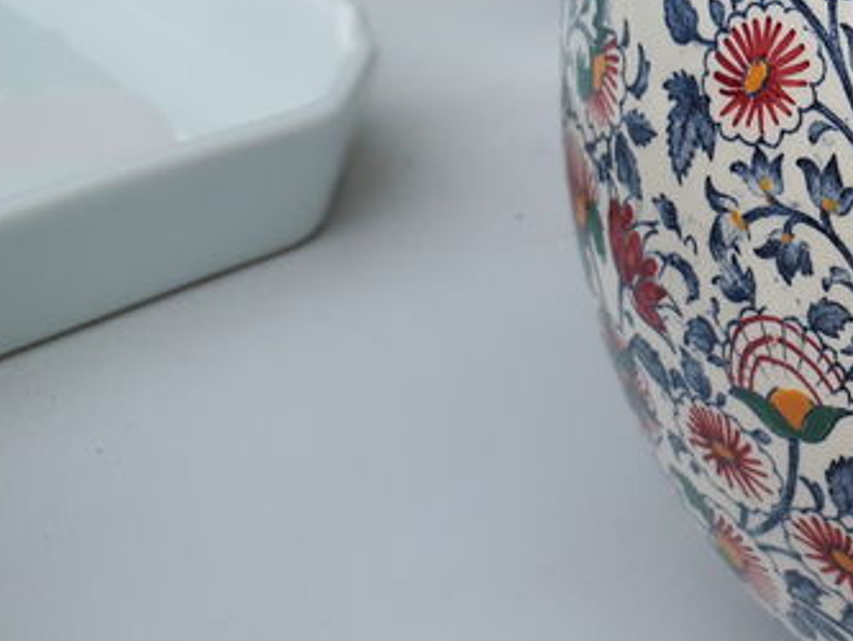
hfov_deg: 21.1
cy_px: 23
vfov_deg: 17.8
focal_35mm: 81
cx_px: 1201
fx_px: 1997
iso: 40
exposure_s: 1/222
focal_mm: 3.6
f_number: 1.9
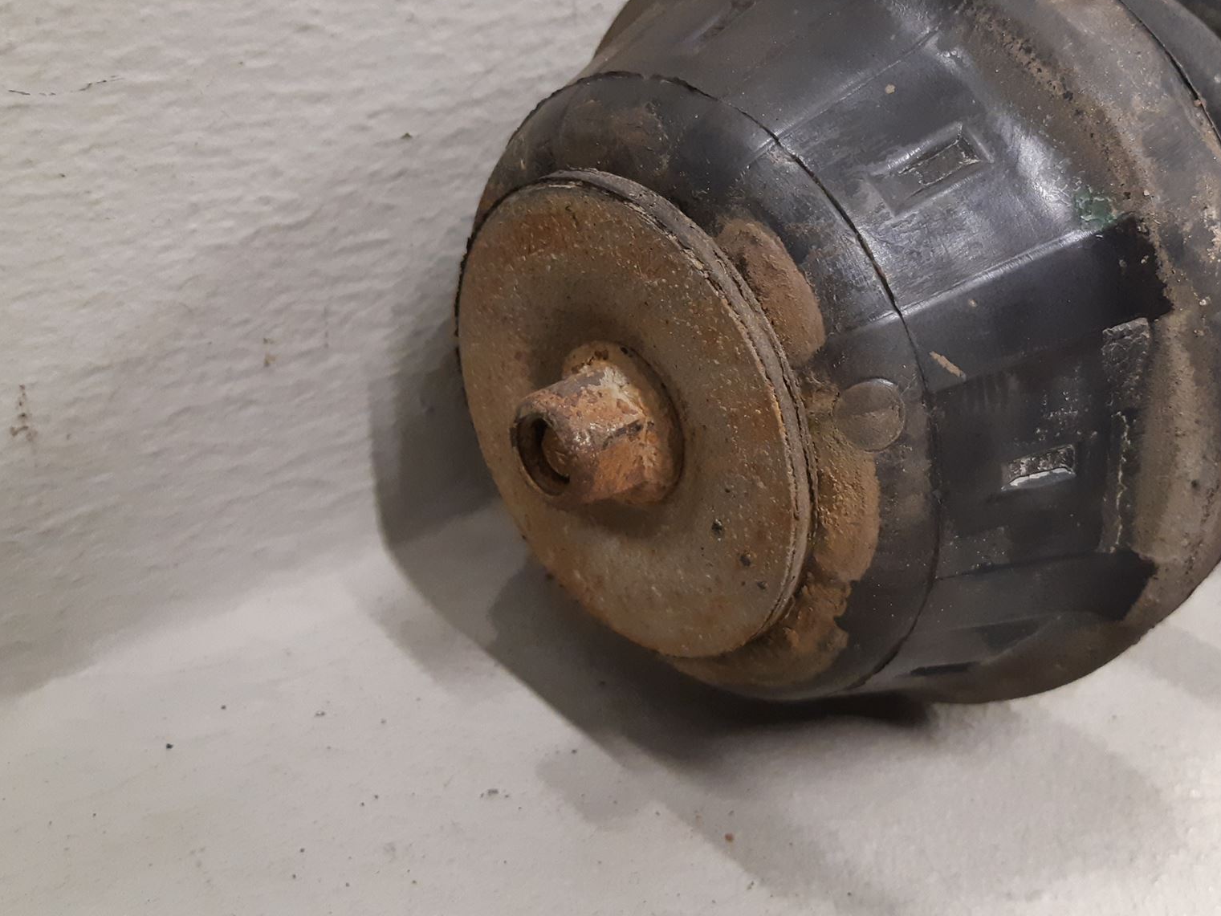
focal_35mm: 35
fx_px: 1235
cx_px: 731
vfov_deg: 40.4
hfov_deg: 52.3
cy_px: 338
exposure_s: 1/50
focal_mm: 3.93
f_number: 1.7
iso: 320
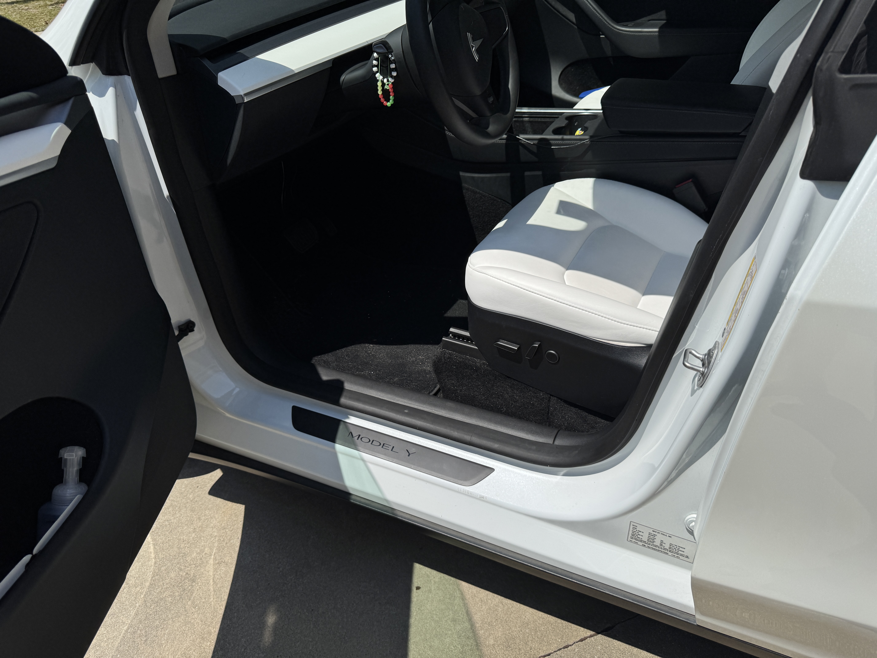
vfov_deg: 56.8
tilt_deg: -37.2
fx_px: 608
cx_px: 438
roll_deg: +7.6
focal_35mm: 24
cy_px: 329
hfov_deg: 71.6
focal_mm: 6.76
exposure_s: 1/12346
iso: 64
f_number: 1.78
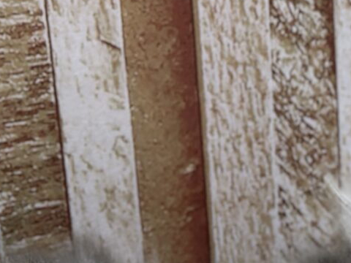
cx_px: 148
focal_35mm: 120
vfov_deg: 12.1
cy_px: 319
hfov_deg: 16.4
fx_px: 1217
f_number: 1.78
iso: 160
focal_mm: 6.86
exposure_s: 1/50
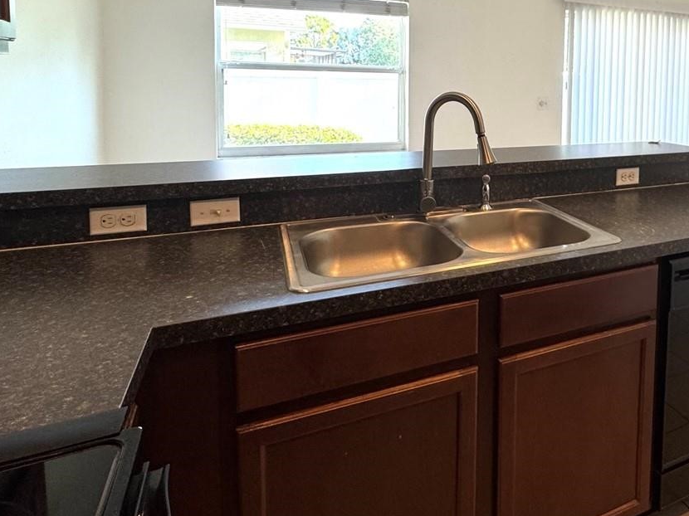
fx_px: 537
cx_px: 555
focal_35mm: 27
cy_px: 119
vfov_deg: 49.0
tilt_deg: -4.9
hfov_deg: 59.9
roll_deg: -1.8
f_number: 2.2
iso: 160
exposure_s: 1/120
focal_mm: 2.22
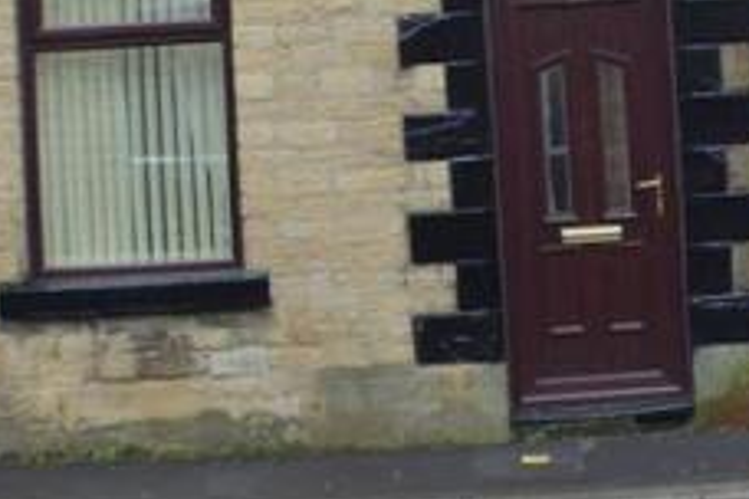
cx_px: 614
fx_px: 2330
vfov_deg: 12.1
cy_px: -23
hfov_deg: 18.1
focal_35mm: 112
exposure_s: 1/125
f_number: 5.6
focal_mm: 26
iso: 360
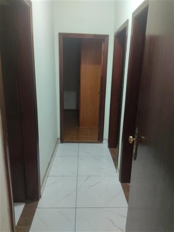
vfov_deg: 67.4
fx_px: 175
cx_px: 87
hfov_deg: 53.0
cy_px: 116
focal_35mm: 26
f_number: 1.79
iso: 763
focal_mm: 4.74
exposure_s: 1/30
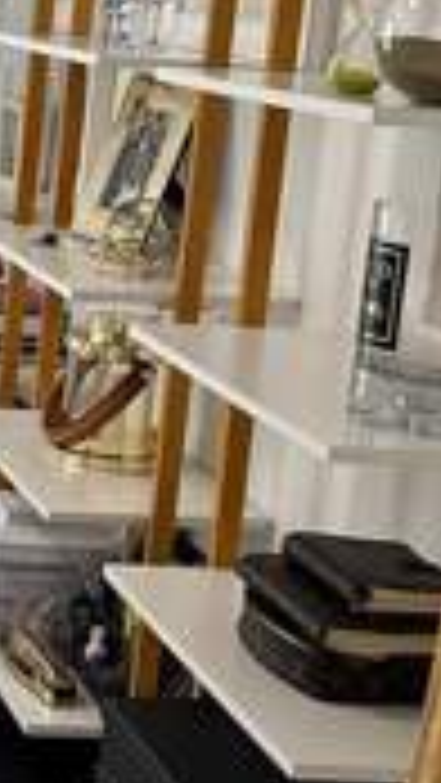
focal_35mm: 96
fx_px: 1994
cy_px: 374
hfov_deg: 11.9
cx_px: -274
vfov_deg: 22.2
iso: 125
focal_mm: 6.86
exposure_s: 1/133
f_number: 1.78
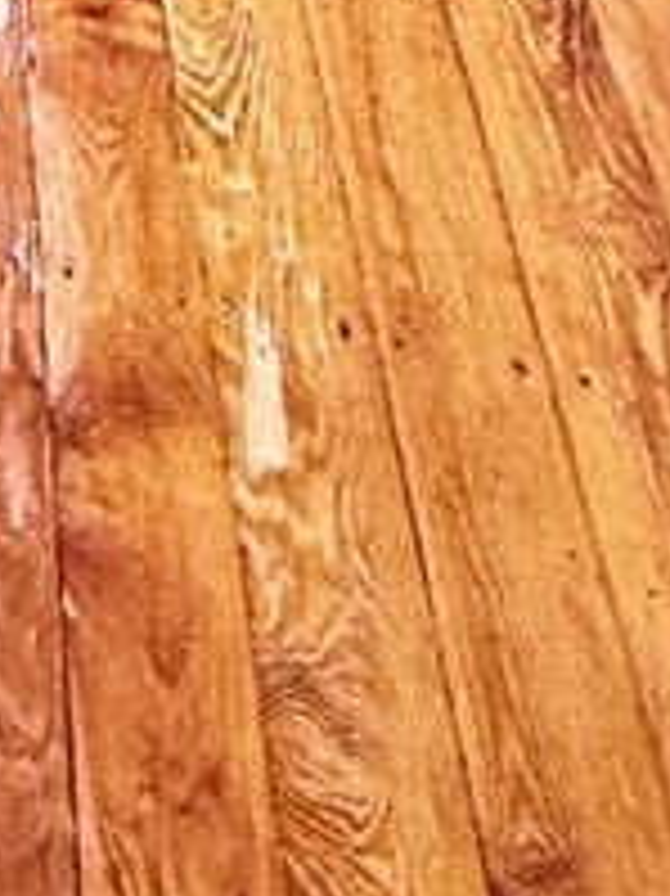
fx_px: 2790
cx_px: -971
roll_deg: +0.7
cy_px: -1508
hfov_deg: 11.3
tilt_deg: -8.0
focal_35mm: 108
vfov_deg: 12.4
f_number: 2.2
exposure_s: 1/165
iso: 64
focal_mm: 2.22
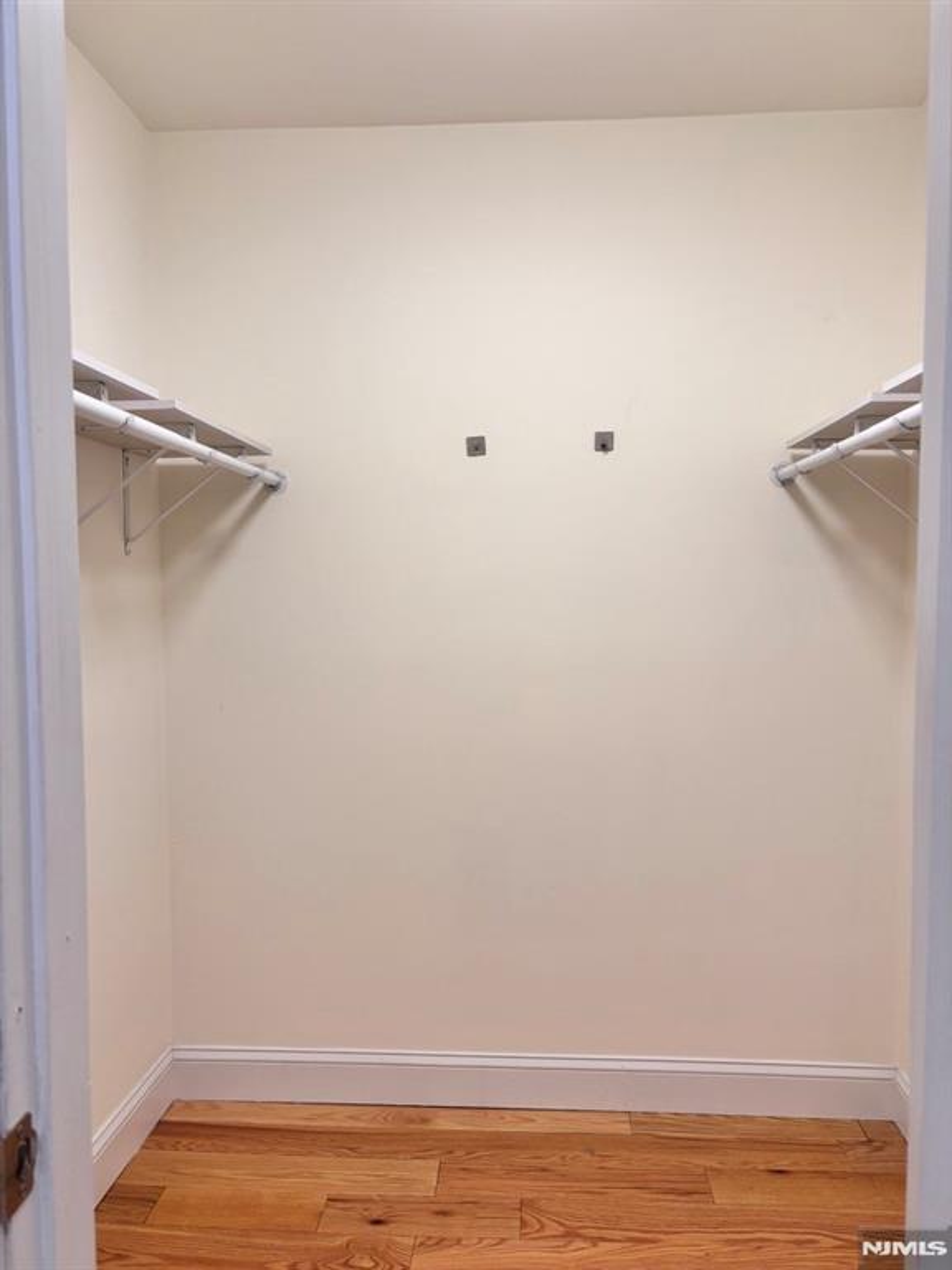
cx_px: 476
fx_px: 953
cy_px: 635
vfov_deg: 67.3
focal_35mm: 26
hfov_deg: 53.1
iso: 100
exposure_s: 1/120
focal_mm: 5.96
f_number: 1.6
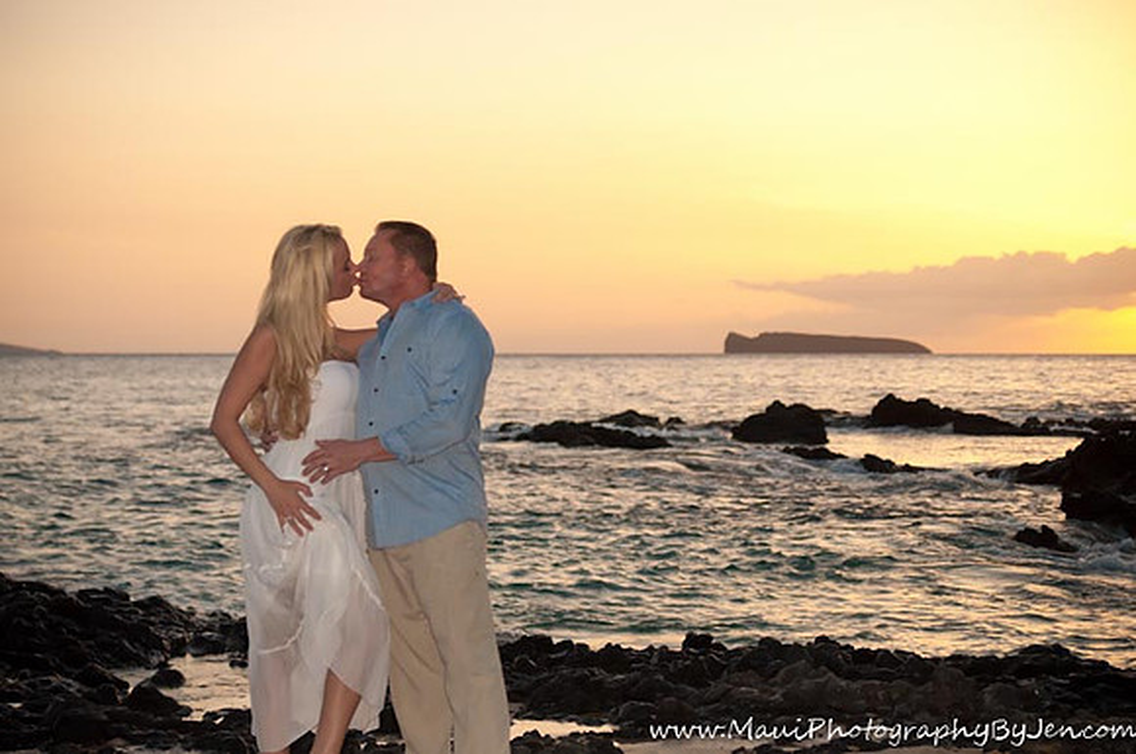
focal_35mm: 78
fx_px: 2458
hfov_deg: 26.0
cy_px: 377
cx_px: 568
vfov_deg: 17.4
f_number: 2.8
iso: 800
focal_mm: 52
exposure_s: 1/2500
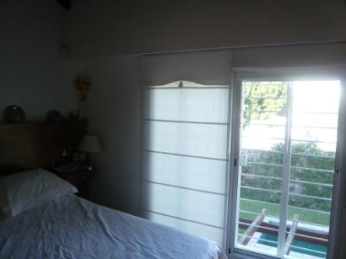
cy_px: 130
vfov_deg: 49.7
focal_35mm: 28
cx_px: 173
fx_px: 280
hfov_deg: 63.4
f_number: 2.8
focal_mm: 4.6
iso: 200
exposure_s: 1/100
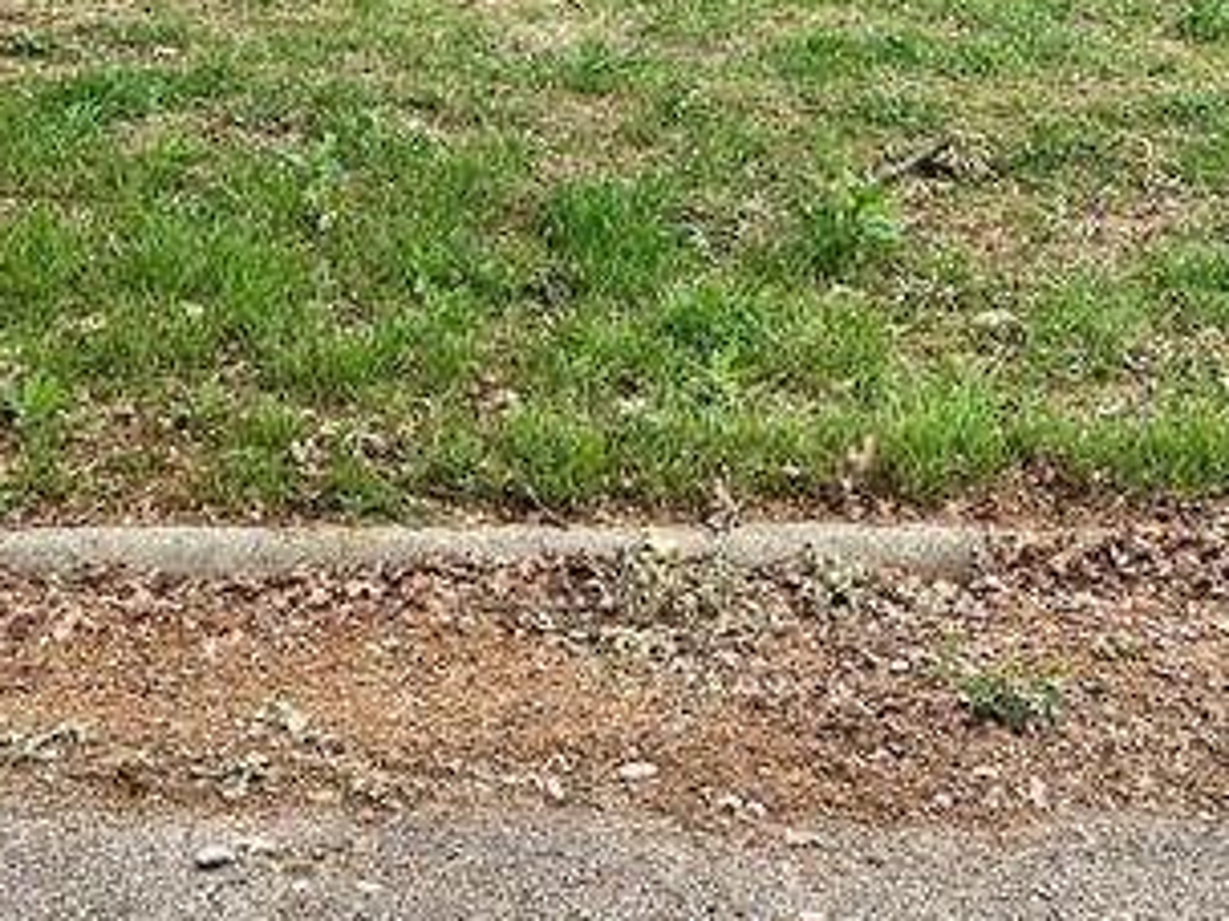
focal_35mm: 88
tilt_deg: -7.9
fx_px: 3123
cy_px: -37
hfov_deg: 22.3
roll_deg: +0.8
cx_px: 556
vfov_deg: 16.4
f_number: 1.5
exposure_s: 1/1068
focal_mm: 5.7
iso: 50
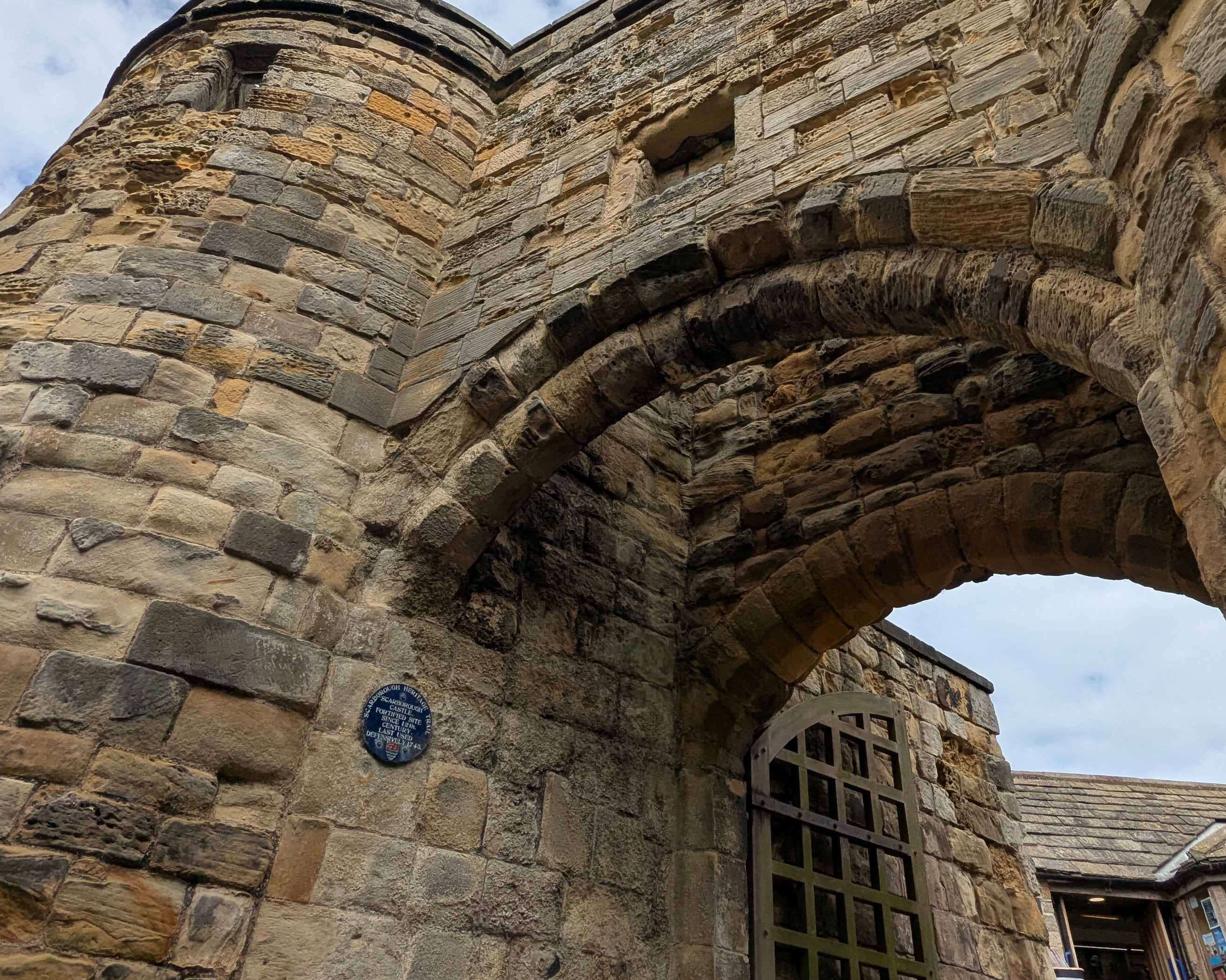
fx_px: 871
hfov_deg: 70.1
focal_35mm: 24
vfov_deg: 57.9
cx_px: 669
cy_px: 358
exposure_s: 1/1499
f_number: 2.2
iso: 47
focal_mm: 2.35
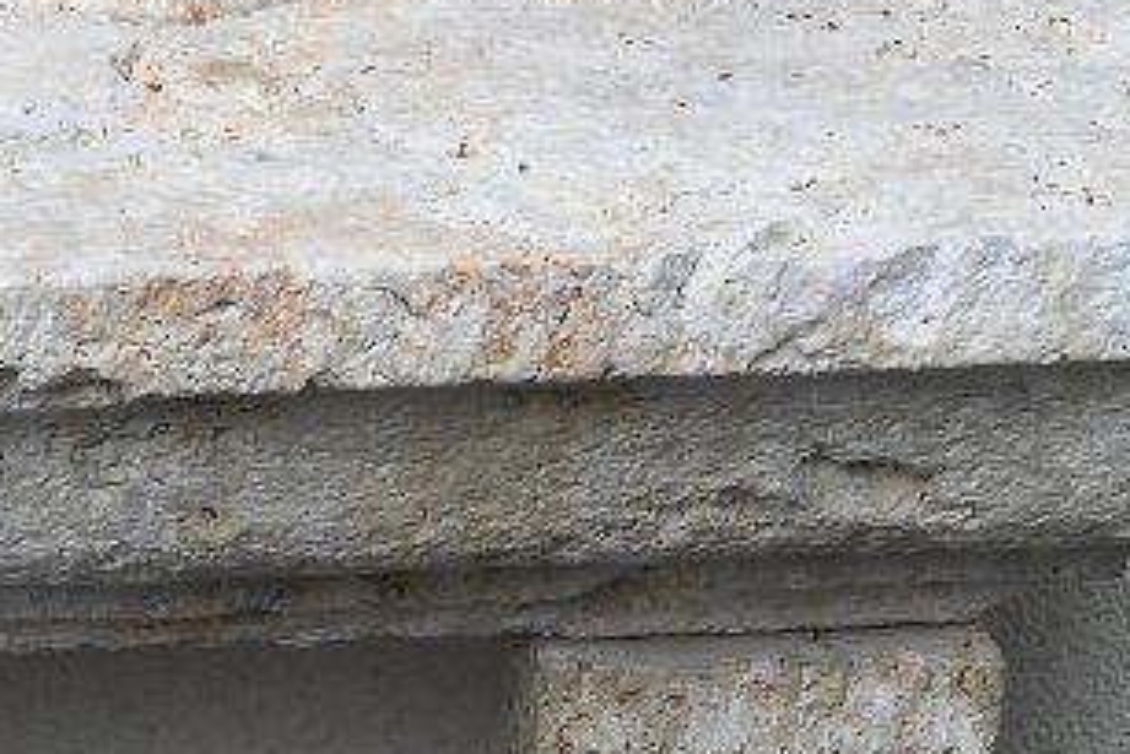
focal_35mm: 129
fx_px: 4051
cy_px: 1240
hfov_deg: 15.5
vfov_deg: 10.2
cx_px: -121
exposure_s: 1/250
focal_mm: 22
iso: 200
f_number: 5
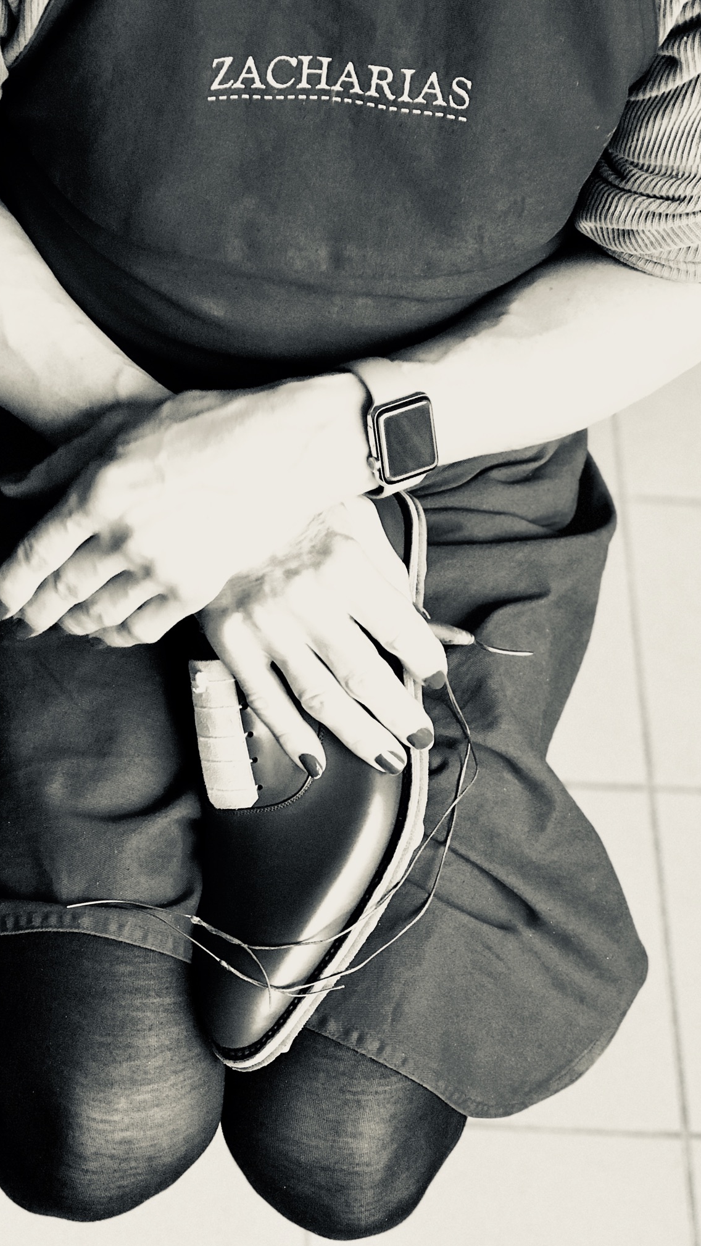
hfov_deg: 19.1
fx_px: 2081
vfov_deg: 33.3
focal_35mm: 63
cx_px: 238
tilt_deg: -59.2
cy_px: 621
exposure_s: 1/50
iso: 640
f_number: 2.8
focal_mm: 6.6
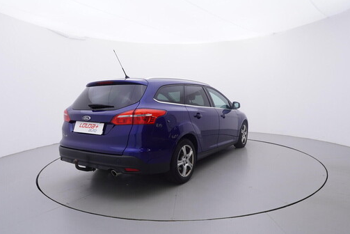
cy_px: 125
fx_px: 239
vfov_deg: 52.1
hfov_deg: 72.4
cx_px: 182
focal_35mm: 25
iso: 200
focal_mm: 15
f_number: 5
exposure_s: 1/80
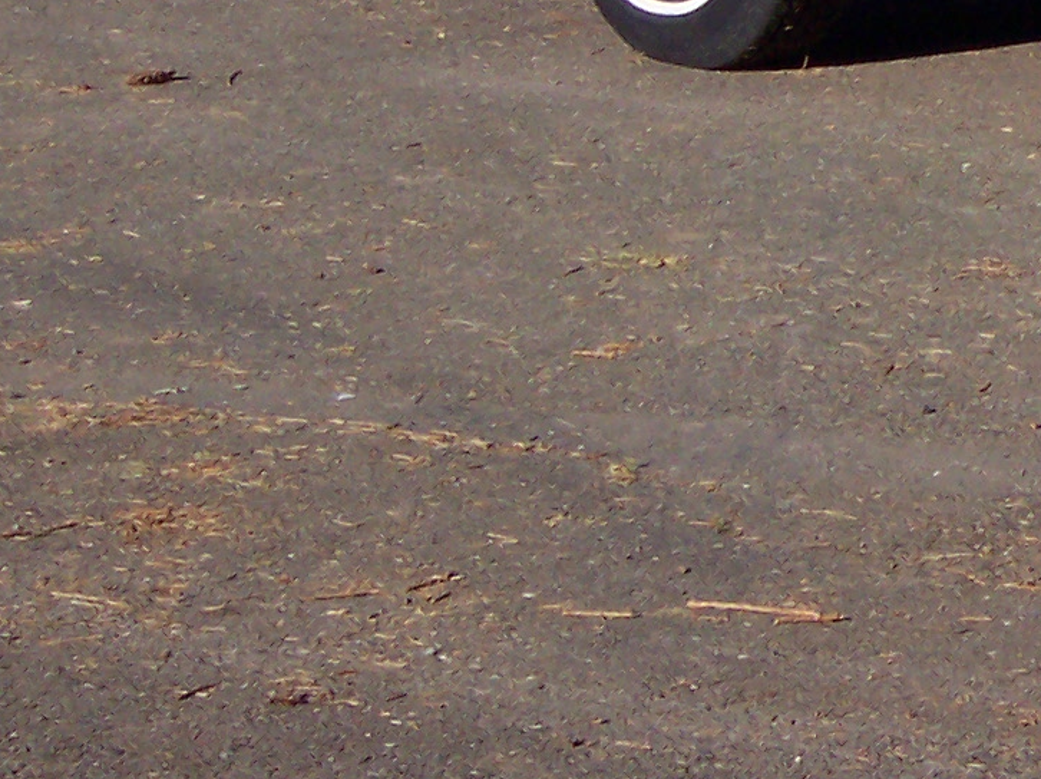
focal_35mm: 224
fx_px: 6730
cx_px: 1840
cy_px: -324
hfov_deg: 8.5
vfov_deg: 6.5
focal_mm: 13.3
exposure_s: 1/700
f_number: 5.6
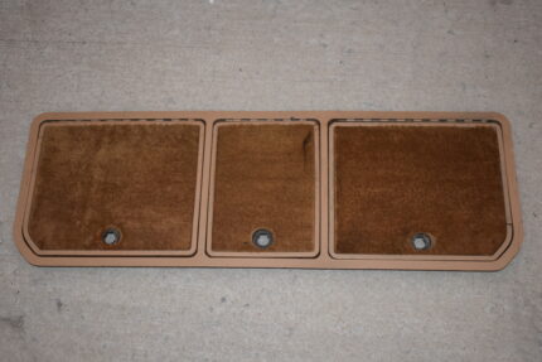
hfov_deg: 38.9
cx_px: 271
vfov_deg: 26.5
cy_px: 181
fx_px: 768
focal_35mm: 51
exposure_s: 1/125
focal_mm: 34
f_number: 4.5
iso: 800
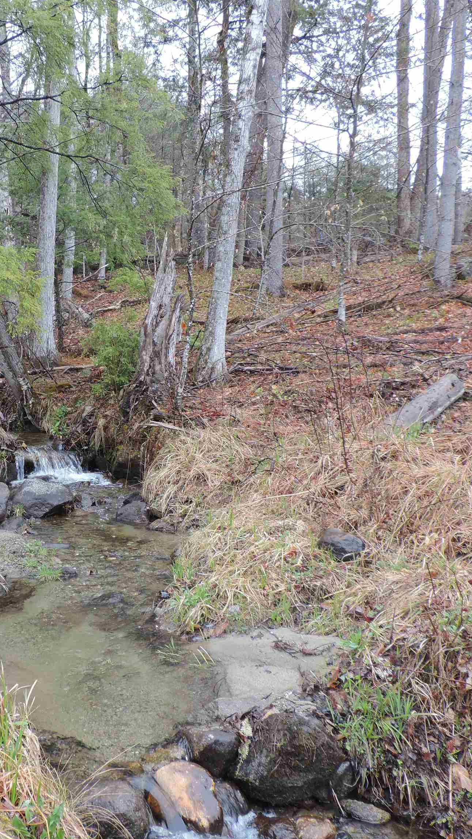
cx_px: 64
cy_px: 420
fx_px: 779
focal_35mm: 35
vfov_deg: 56.6
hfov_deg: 32.4
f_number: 3
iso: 80
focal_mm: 4.3
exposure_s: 1/60
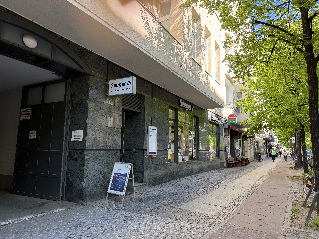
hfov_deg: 71.6
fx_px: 221
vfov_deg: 56.8
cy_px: 120
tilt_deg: +7.3
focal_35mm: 24
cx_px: 160
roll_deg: -0.2
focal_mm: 6.76
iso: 80
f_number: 1.78
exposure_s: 1/294
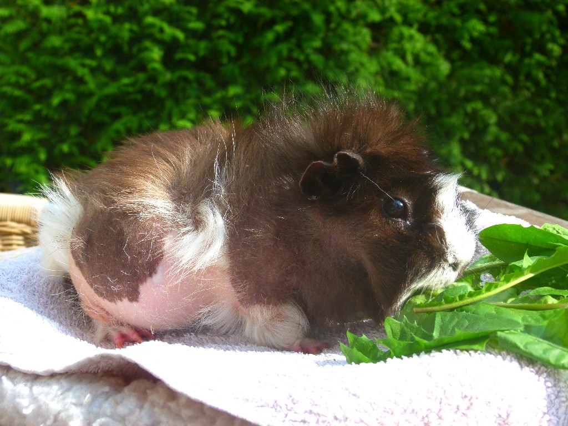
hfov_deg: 30.7
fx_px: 1034
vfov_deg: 23.3
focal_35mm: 63
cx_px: 284
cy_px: 213
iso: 100
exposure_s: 1/250
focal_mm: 11.3
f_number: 4
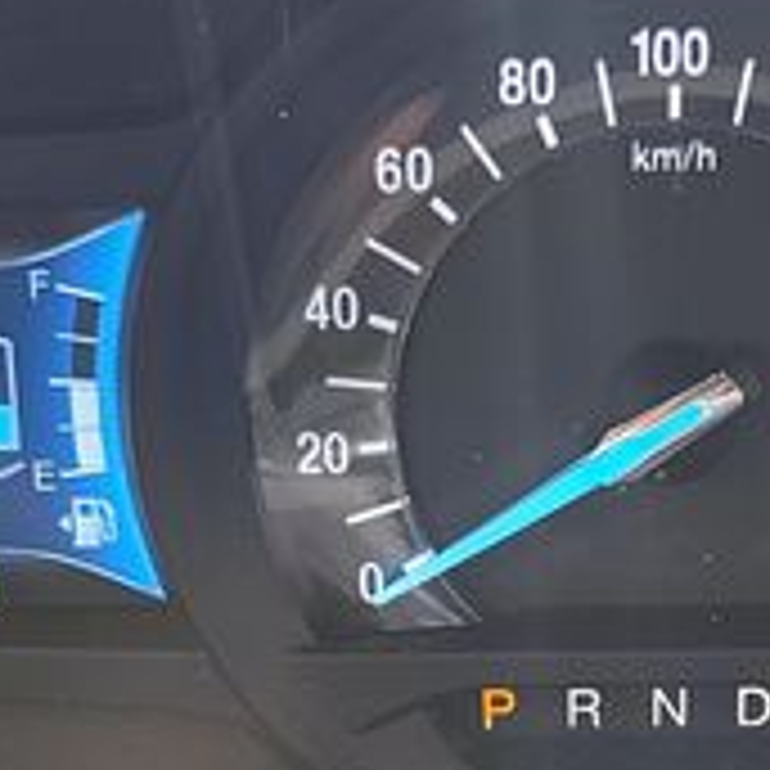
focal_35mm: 95
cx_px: 554
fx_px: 2391
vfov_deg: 17.8
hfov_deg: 18.2
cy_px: 784
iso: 100
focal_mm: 6.19
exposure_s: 1/120
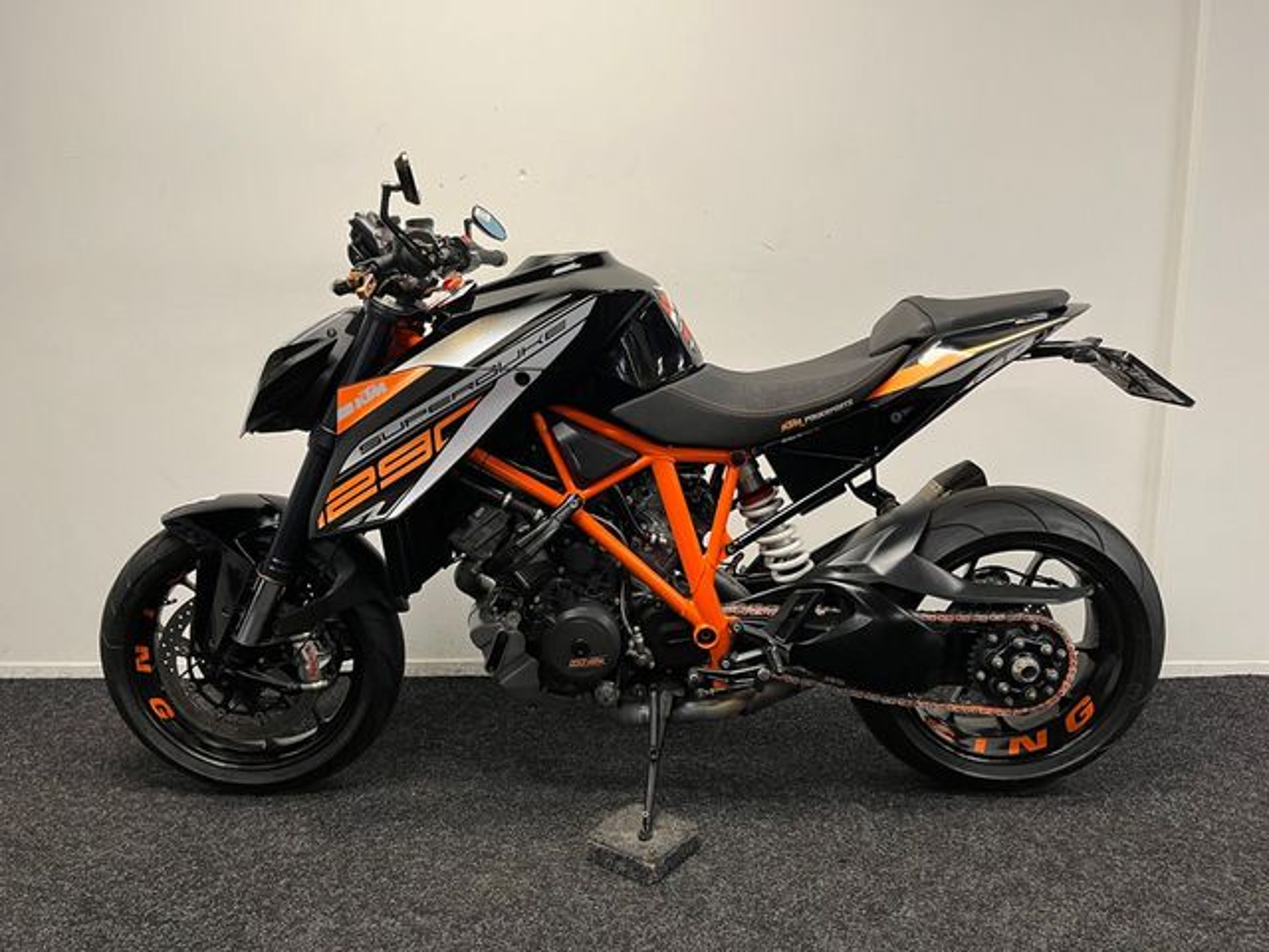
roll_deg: +0.9
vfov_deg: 53.1
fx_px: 953
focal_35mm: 26
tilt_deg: -10.4
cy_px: 476
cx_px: 634
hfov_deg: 67.3
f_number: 1.6
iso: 100
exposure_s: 1/50
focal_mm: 5.1
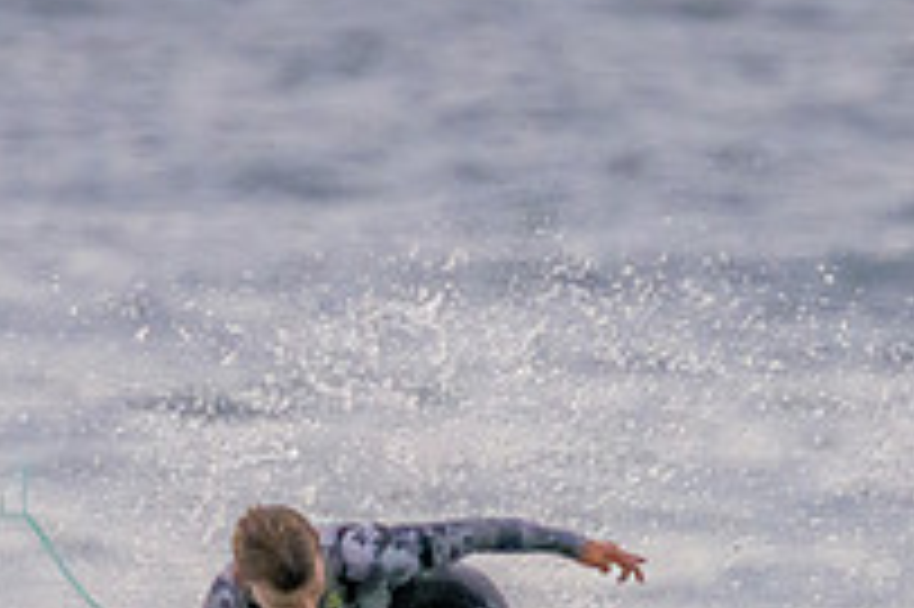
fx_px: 57965
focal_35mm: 2285
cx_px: 392
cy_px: 763
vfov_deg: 0.6
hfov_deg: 0.9
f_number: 11
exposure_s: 1/2000
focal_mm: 800
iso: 7200
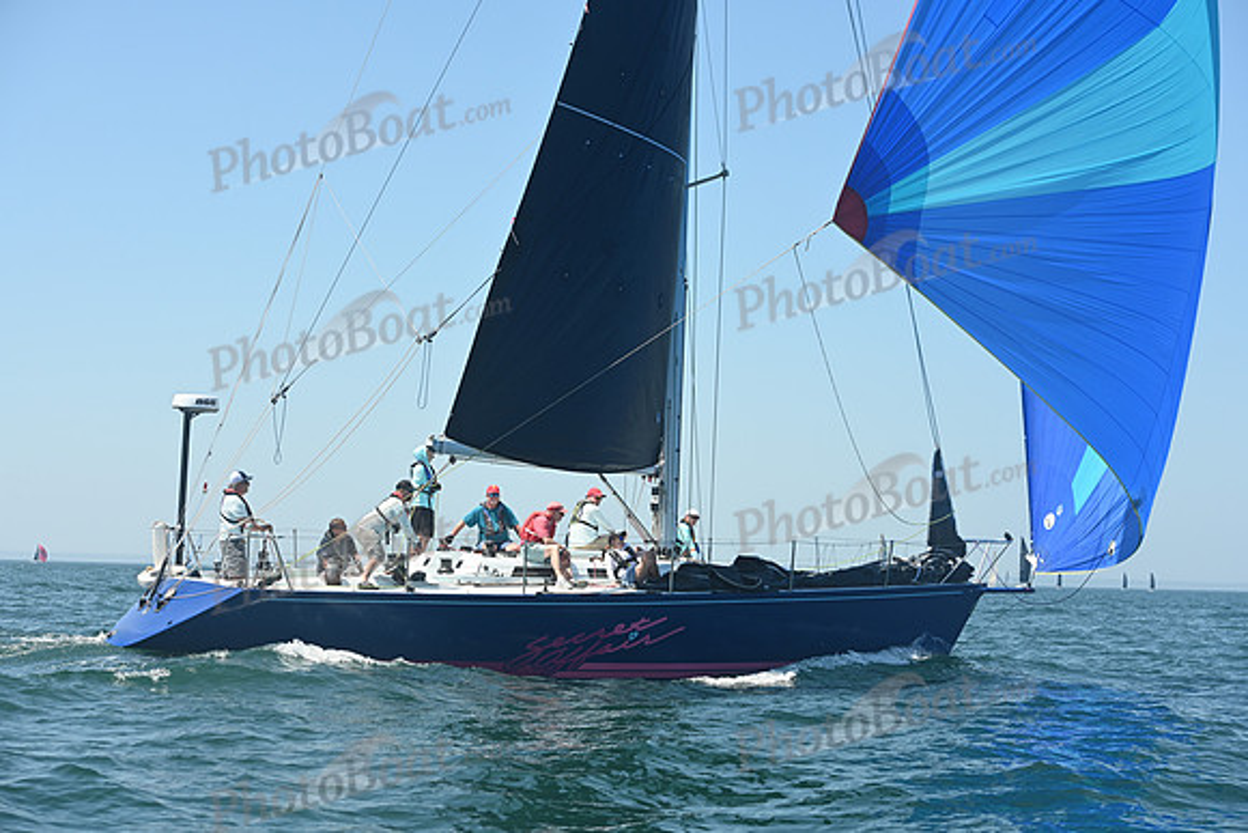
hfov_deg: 28.8
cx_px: 624
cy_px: 416
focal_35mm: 70
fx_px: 2427
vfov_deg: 19.5
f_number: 7.1
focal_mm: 70
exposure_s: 1/1000
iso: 320
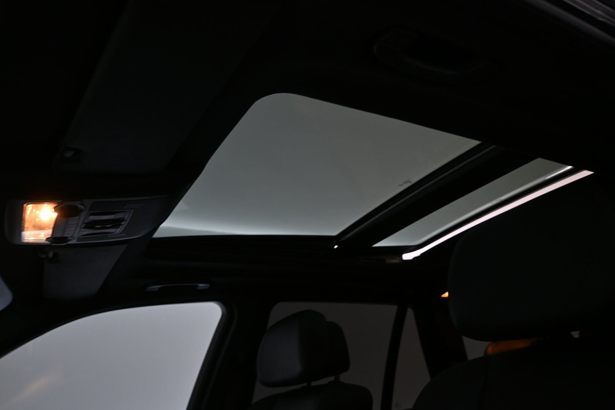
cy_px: 205
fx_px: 500
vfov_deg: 44.6
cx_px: 308
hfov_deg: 63.2
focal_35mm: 29
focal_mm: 19.5
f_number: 3.8
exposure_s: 1/25
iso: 200
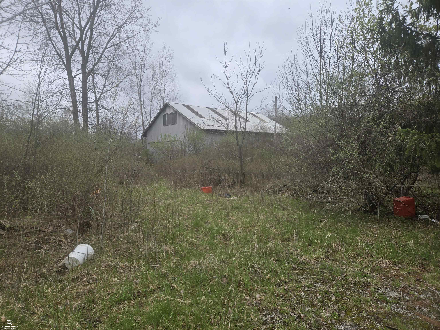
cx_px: 220
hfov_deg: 73.9
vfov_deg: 58.9
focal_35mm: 23
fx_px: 292
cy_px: 165
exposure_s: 1/1005
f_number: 1.8
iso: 25
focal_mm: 5.4
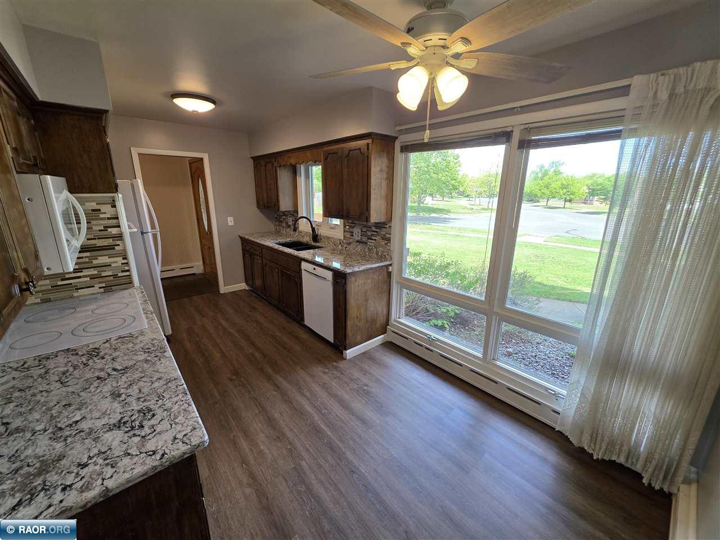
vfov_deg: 89.9
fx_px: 270
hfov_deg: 106.2
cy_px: 270
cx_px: 360
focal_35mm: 13
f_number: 1.9
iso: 100
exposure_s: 1/120
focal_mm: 2.2
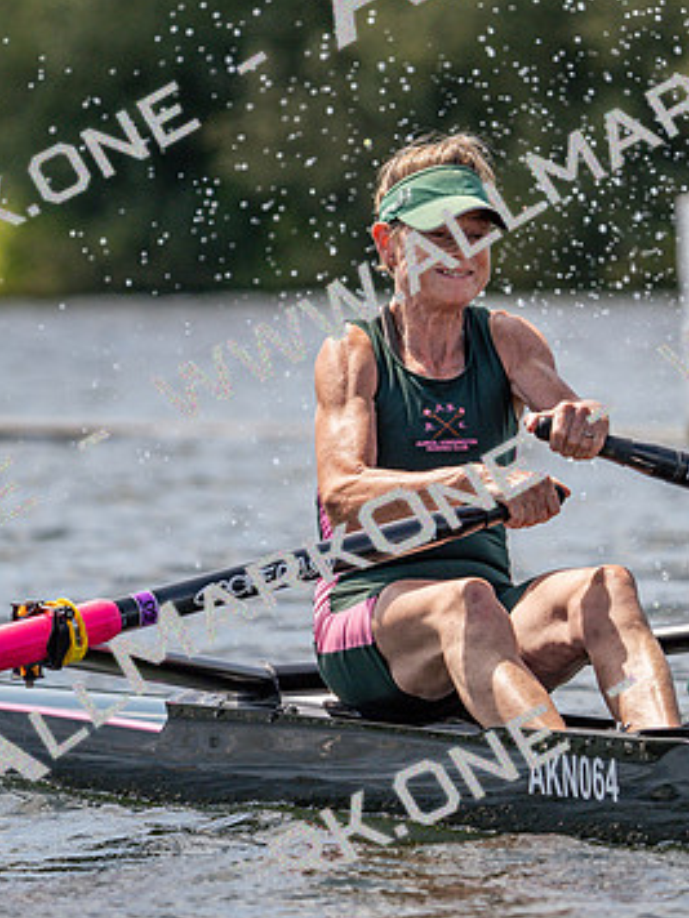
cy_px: 427
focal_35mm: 475
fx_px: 12606
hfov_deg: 3.1
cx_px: 470
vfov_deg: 4.2
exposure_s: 1/2000
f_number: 6.3
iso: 320
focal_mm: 303
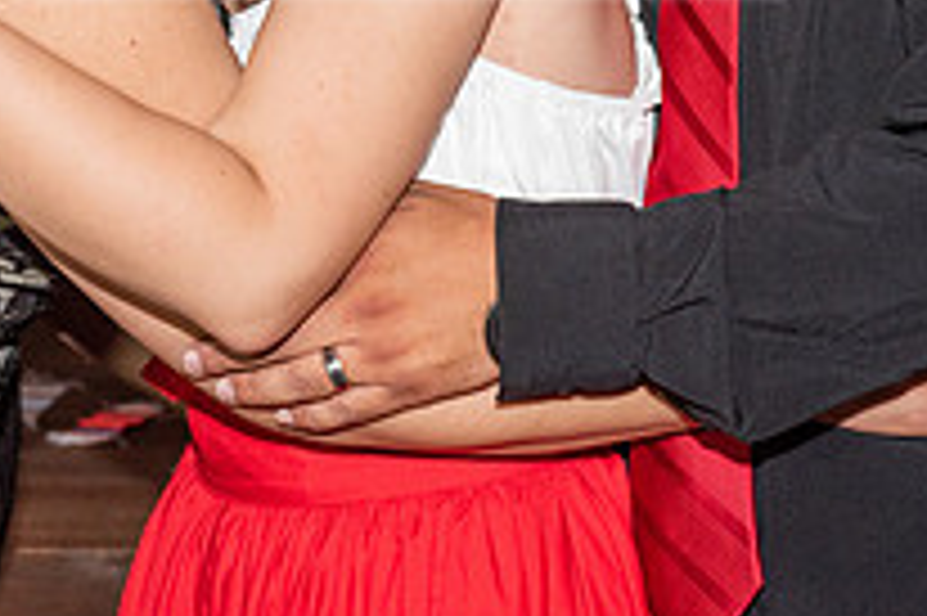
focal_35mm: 158
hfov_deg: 13.0
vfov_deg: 8.6
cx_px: 405
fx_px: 4065
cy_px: -106
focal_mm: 56
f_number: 4
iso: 800
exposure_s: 1/100
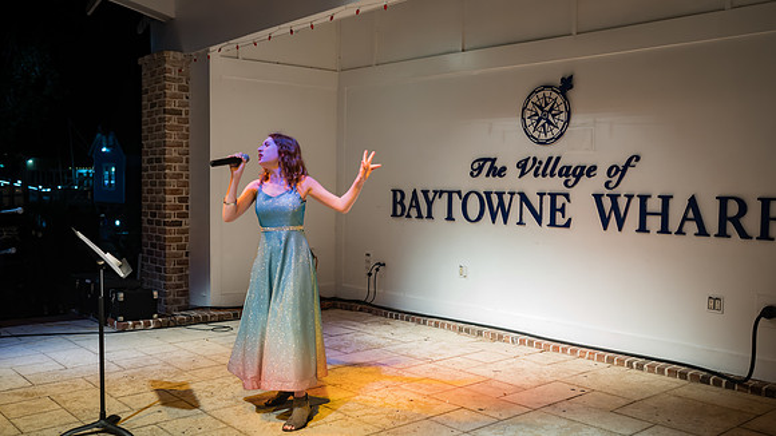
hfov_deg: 54.4
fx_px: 754
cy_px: 218
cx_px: 388
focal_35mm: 37
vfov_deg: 32.3
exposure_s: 1/125
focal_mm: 35
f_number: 2.8
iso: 1000
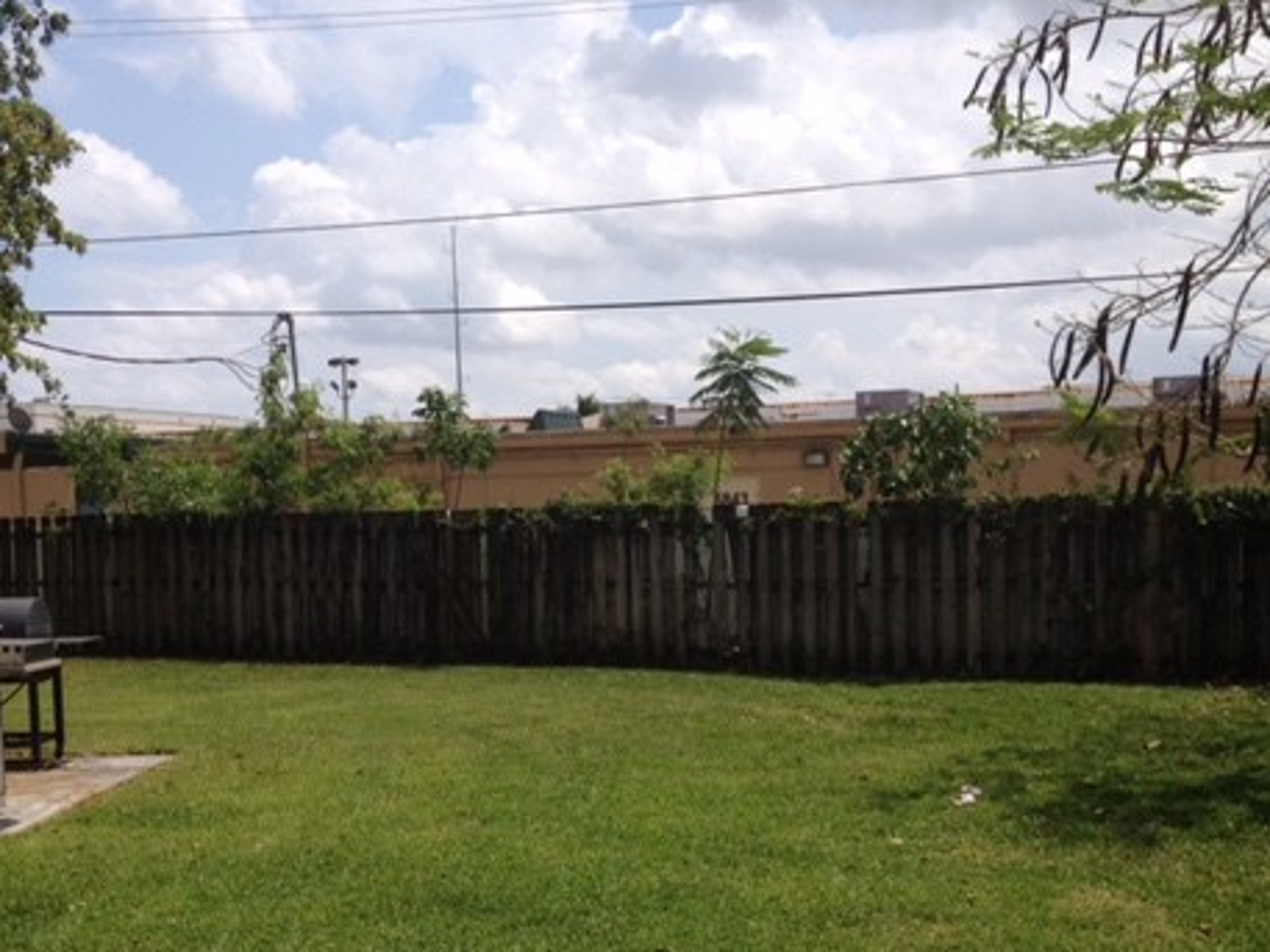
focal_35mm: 49
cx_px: 561
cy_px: 616
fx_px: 1798
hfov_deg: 38.8
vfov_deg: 29.5
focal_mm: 4.28
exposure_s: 1/2632
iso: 50
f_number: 2.4
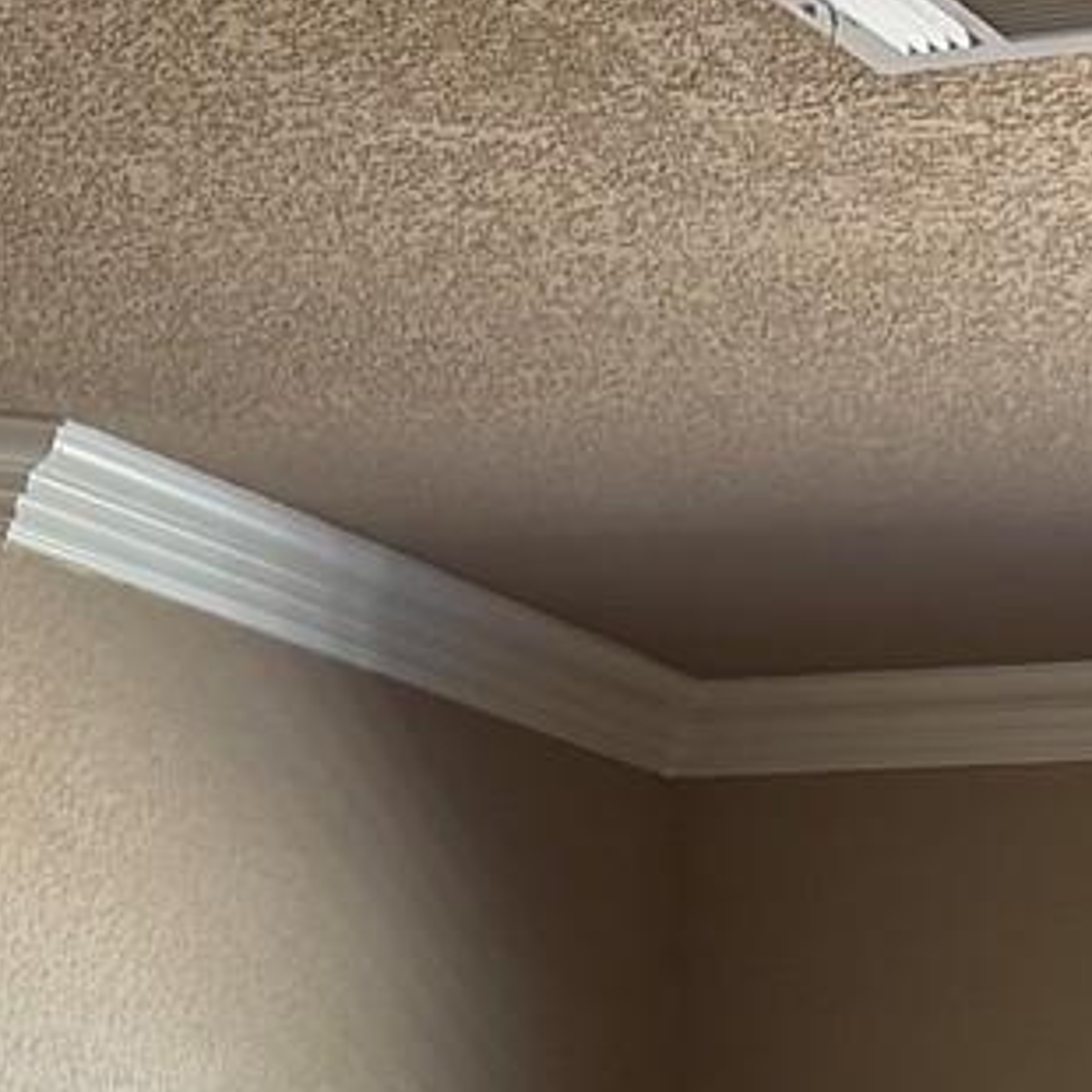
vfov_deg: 11.6
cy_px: 1916
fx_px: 4997
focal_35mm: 140
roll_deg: +0.0
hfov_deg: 12.1
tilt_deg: -3.7
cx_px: 1448
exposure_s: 1/120
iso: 200
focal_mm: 6.76
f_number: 1.78
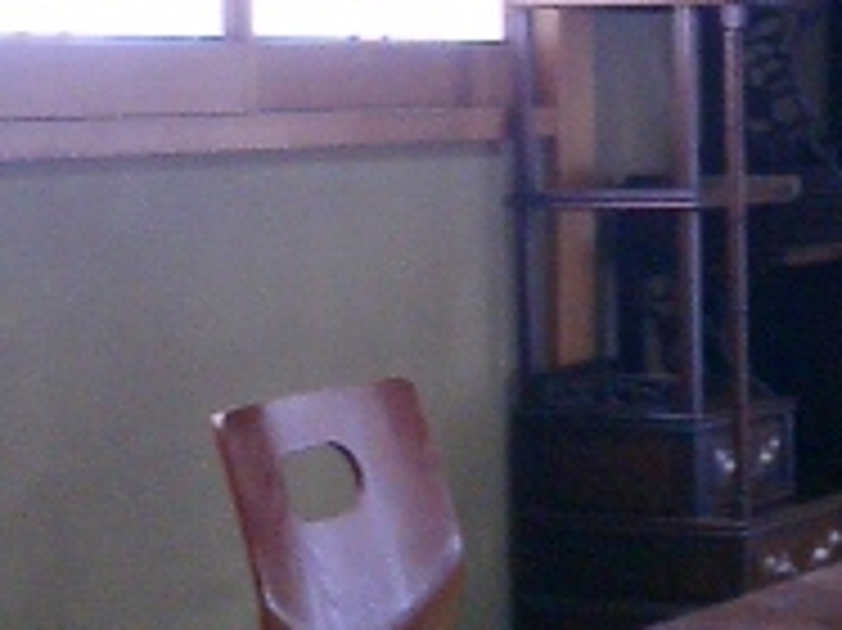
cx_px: 995
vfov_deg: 12.0
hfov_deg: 15.5
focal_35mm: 123
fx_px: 2990
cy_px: 216
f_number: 3.2
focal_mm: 7.5
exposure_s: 1/40
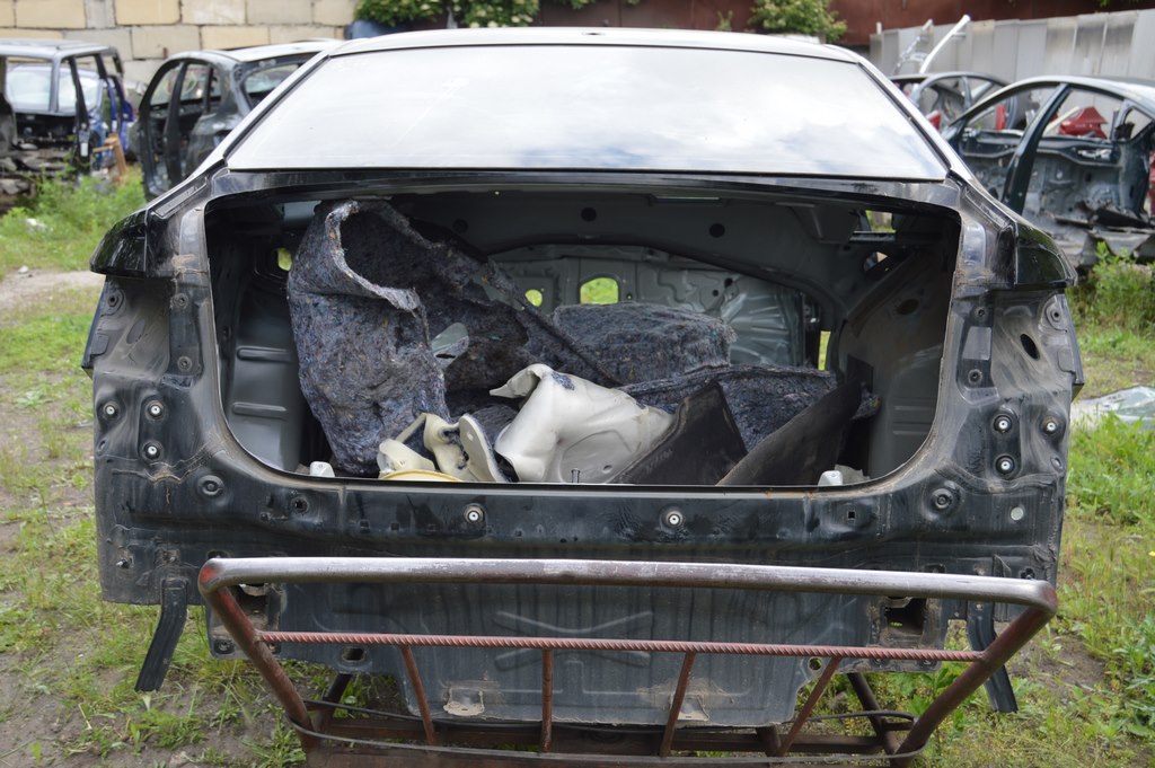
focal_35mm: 42
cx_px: 578
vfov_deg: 31.8
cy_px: 384
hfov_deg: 46.4
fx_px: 1346
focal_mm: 28
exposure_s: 1/125
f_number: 5.6
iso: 110
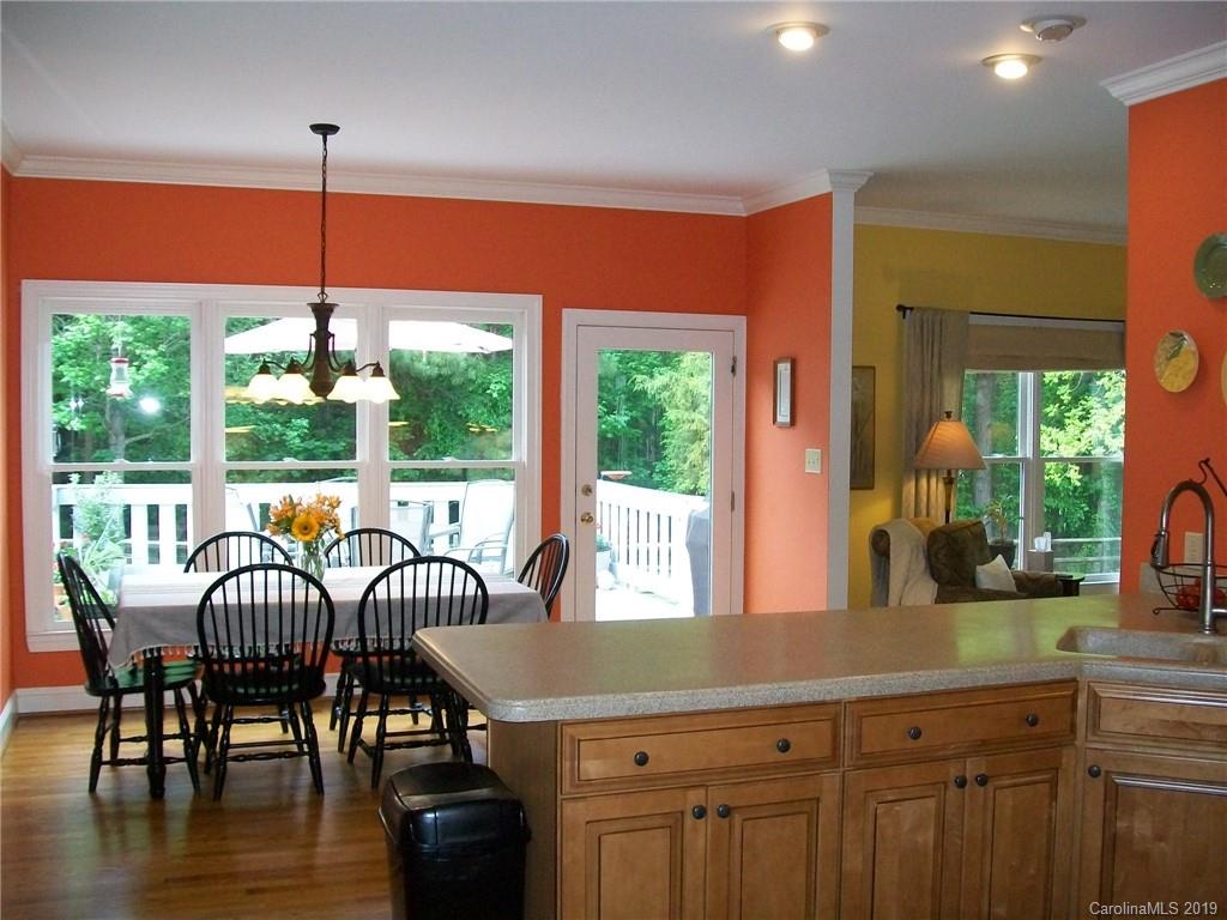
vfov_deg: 39.7
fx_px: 1276
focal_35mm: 36
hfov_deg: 51.4
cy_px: 460
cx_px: 614
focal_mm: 6
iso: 160
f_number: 2.7
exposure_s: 1/60
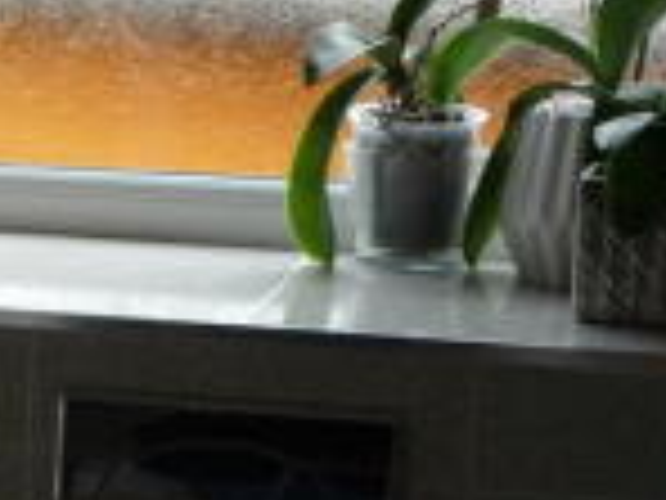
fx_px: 2501
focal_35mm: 130
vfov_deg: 11.4
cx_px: -421
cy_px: 250
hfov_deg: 13.9
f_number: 2.8
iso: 100
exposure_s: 1/60
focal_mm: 5.5
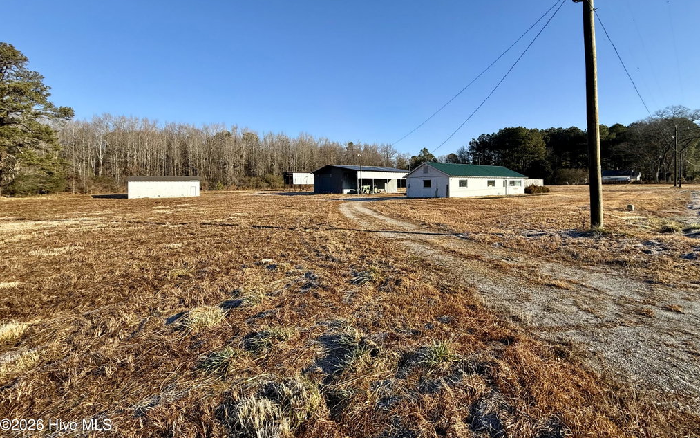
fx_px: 286
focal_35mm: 15
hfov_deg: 101.5
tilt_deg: +1.4
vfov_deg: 74.2
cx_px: 352
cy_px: 183
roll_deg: +0.5
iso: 50
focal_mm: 2.22
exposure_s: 1/1312
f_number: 2.2
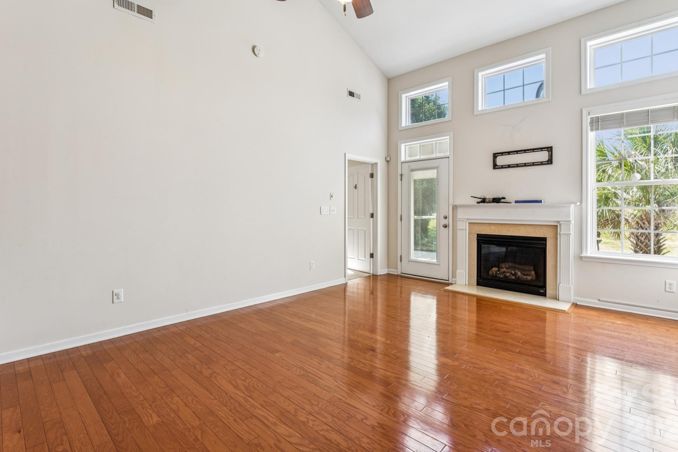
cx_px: 343
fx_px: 326
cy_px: 213
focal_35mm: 17
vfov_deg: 69.4
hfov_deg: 92.2
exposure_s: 1/5
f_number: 9
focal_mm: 16.3
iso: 100
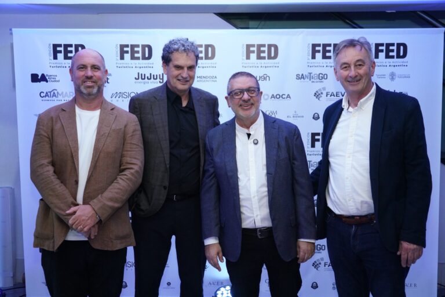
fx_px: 494
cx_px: 222
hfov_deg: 48.5
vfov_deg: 33.4
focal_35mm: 40
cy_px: 148
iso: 4000
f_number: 4.5
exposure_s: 1/160
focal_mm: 40
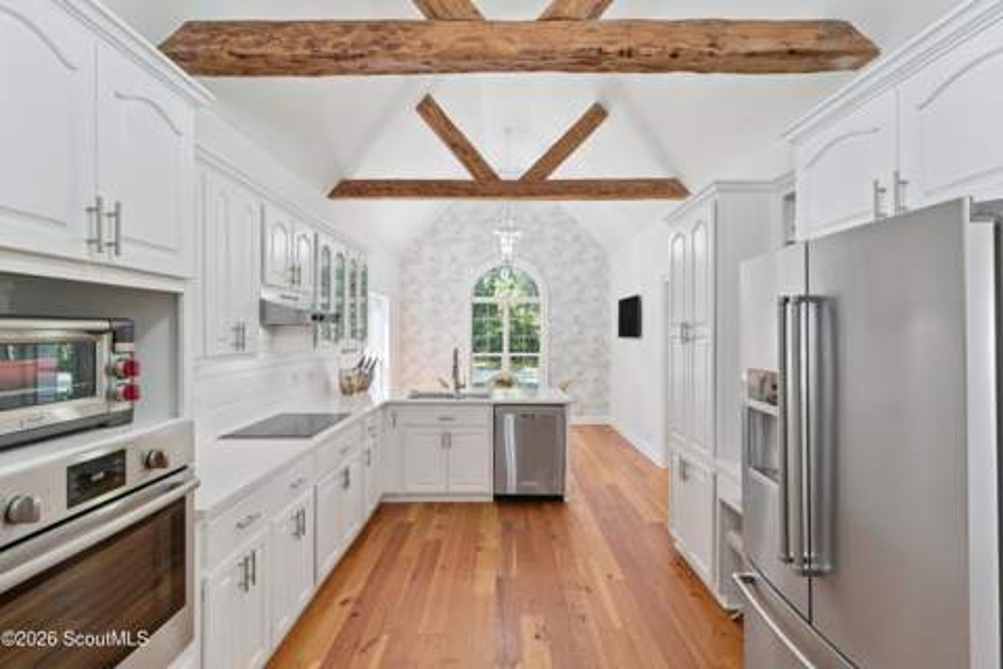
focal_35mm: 17
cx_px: 502
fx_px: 474
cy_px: 334
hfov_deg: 93.3
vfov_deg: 70.4
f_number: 8
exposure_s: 1/15
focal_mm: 17
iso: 250
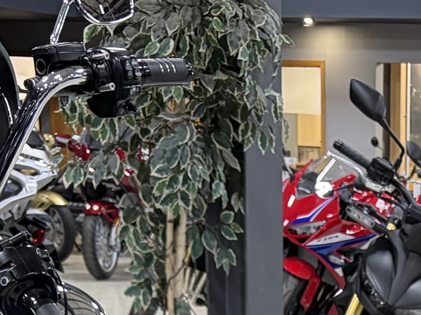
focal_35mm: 128
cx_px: 526
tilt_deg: -19.7
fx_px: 1557
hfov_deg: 14.8
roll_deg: -2.2
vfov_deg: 10.3
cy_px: 714
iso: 160
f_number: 1.6
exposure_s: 1/60
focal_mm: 5.96
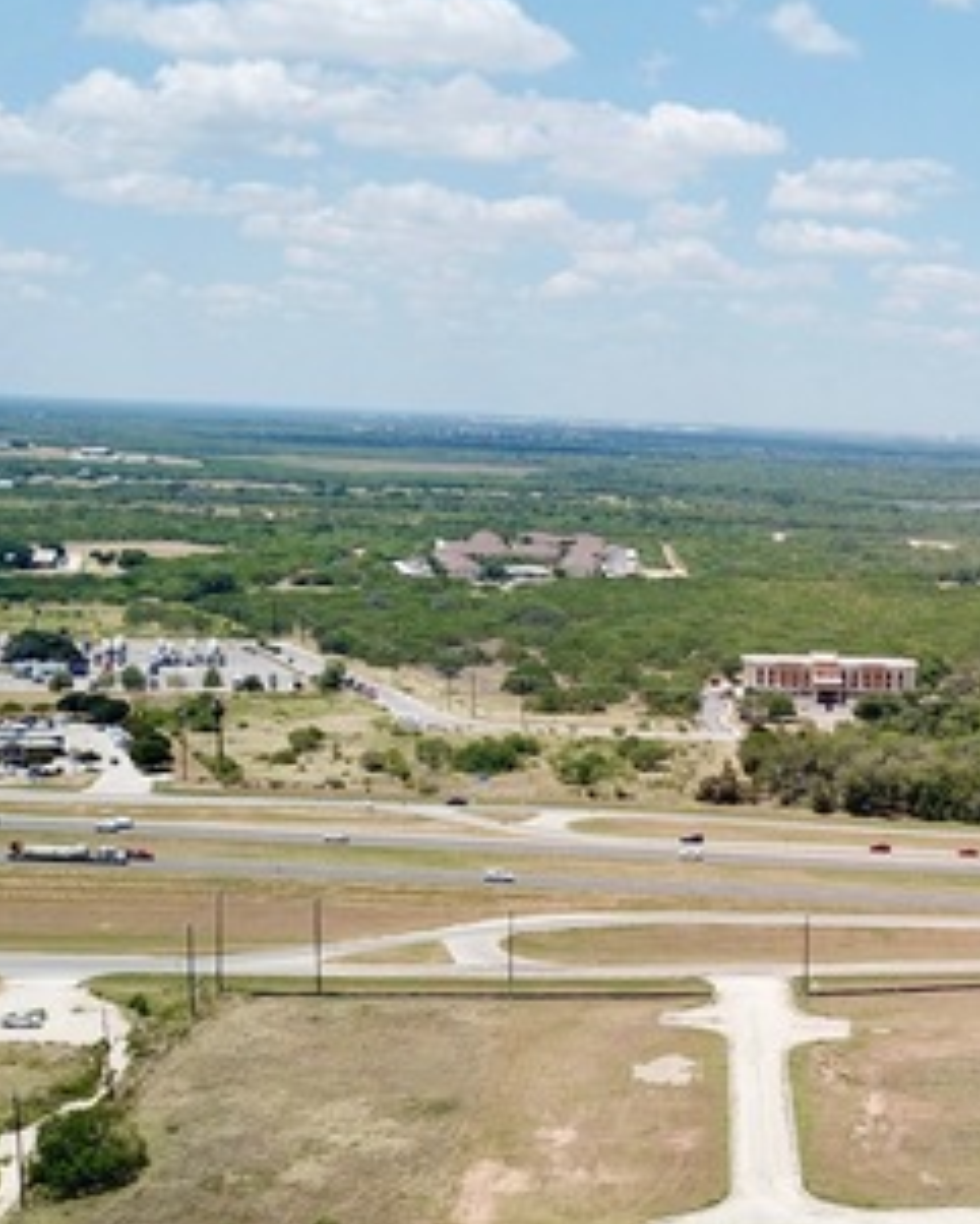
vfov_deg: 34.4
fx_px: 1957
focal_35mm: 54
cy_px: 805
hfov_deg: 26.9
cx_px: 935
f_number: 2.2
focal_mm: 4.73
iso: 100
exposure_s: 1/1669
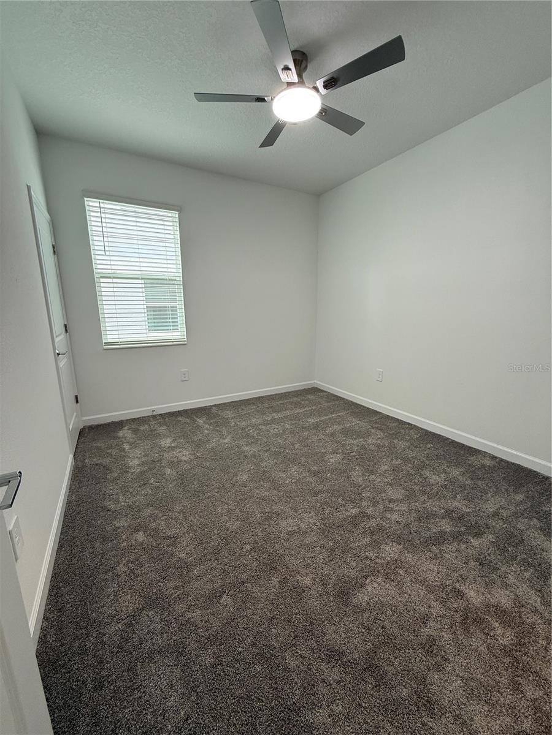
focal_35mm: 14
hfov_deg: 85.7
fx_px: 298
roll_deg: -0.2
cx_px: 276
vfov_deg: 102.1
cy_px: 368
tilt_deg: -11.4
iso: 160
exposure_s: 1/120
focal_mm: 2.22
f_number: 2.2
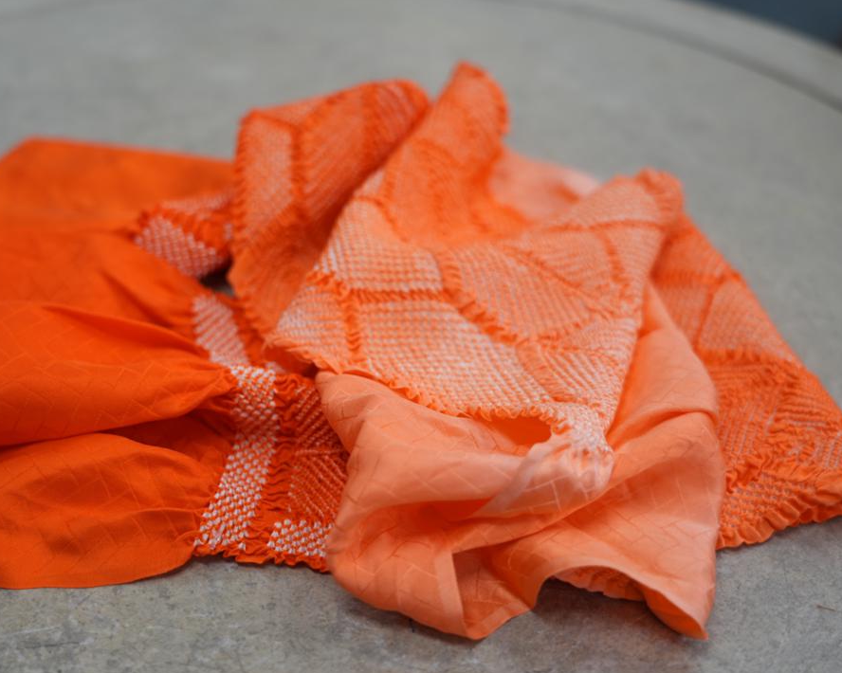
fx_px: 1370
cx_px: 335
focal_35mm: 55
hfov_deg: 34.0
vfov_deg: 27.6
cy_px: 339
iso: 320
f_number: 4
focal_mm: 48
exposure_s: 1/50
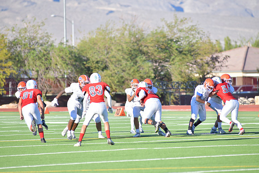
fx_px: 2159
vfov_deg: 4.6
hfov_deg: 6.9
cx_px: 130
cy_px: 86
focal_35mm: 300
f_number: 5
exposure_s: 1/3200
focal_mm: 300
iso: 720
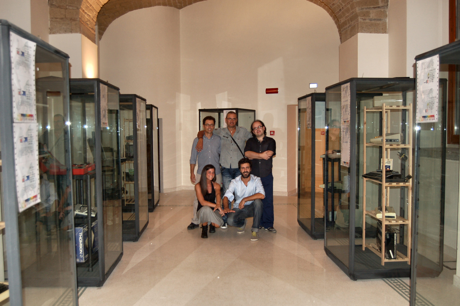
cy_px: 153
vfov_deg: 38.3
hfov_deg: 55.1
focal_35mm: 34
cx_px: 230
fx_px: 440
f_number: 3.8
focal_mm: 23
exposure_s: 1/60
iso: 400
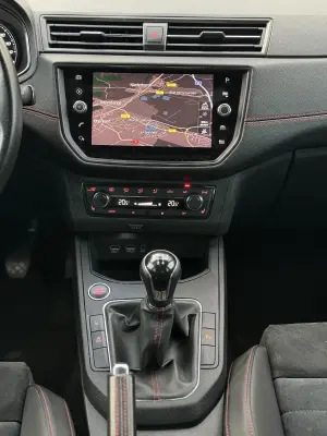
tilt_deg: -25.0
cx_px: 164
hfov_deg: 30.3
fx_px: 605
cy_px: 218
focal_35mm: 48
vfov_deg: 39.7
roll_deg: -1.1
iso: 250
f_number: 1.78
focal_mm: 6.76
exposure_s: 1/53
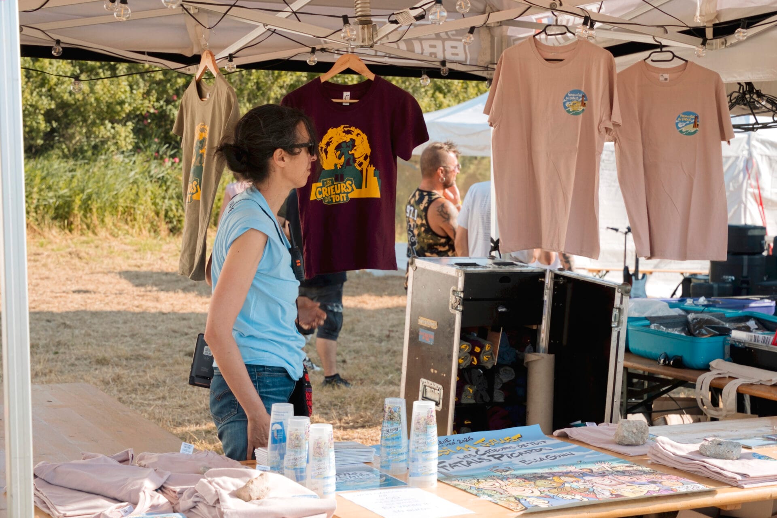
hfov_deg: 32.4
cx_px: 388
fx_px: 1338
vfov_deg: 21.9
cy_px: 259
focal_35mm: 62
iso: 125
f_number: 7.1
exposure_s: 1/250
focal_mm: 62
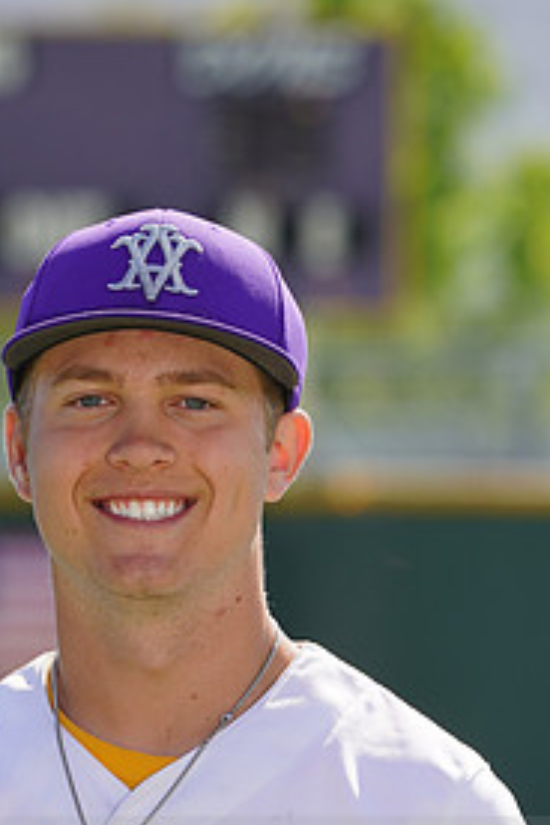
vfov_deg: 3.6
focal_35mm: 570
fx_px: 13061
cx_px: 179
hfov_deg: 2.4
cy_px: 858
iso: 100
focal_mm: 271
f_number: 8
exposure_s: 1/250
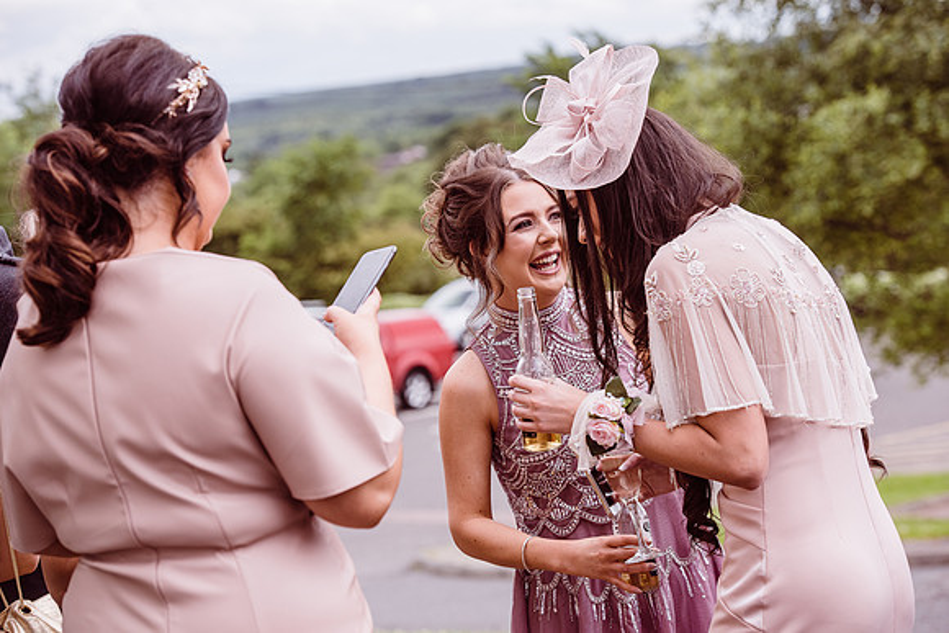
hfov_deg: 20.0
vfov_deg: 13.4
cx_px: 474
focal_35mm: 102
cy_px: 316
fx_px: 2689
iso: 250
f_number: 4.5
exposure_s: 1/1000
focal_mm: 102
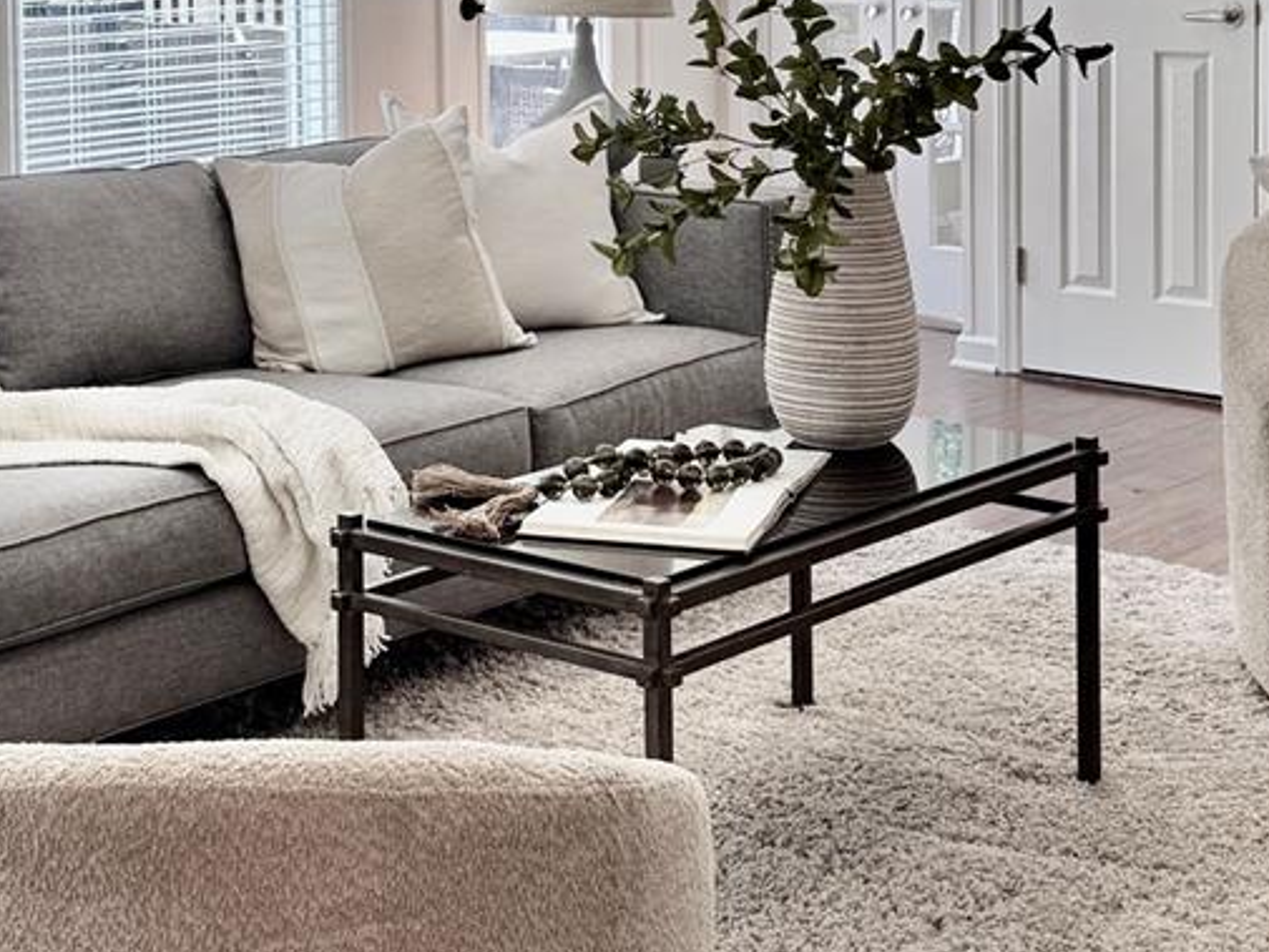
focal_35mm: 73
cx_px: 462
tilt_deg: -4.5
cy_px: 5
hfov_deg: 26.6
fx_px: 2677
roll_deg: +0.2
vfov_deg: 19.6
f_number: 1.78
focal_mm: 6.76
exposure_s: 1/236
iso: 80
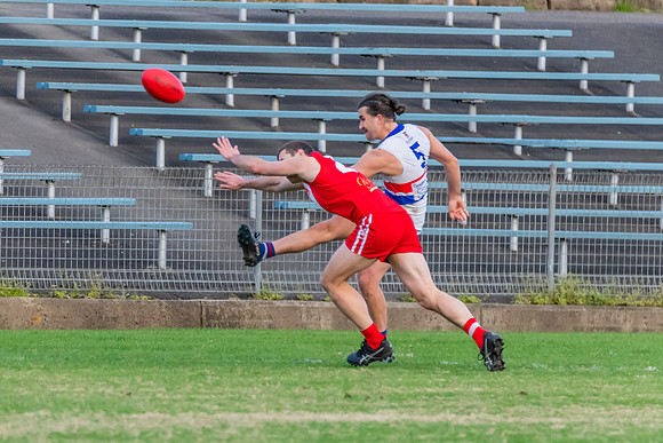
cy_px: 216
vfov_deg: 1.6
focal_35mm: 872
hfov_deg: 2.4
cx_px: 150
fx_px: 16071
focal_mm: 450
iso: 4000
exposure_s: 1/1600
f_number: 6
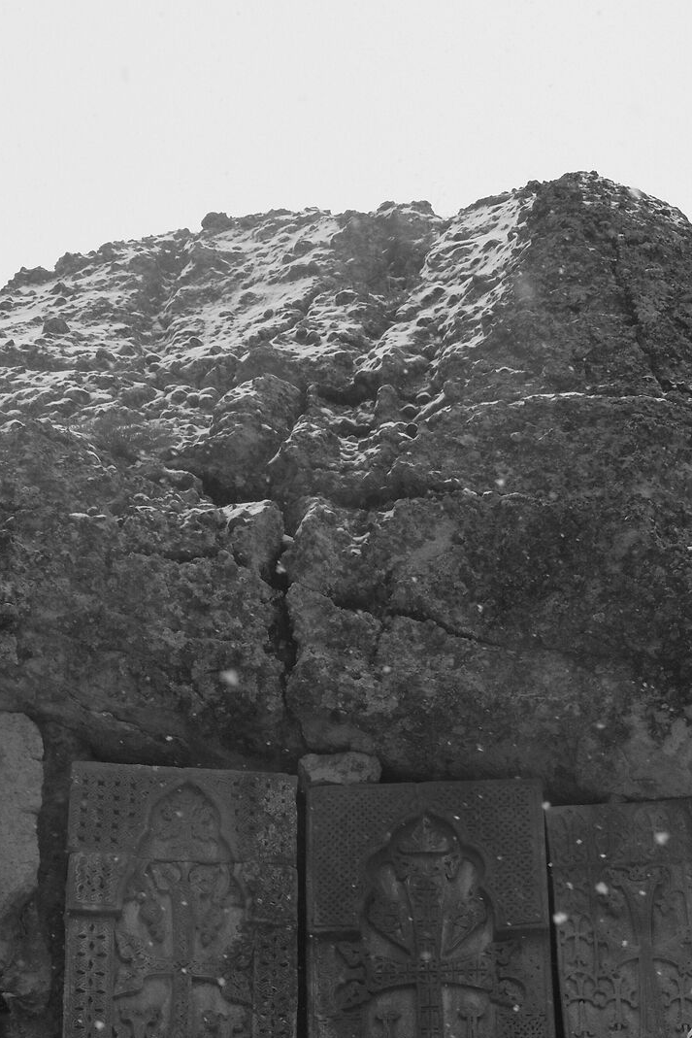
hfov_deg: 11.5
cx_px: 359
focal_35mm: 119
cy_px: 893
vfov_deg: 17.0
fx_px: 3430
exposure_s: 1/420
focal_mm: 35
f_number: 6.4
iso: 800
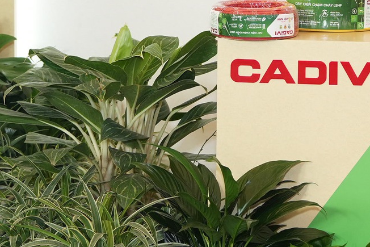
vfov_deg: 8.6
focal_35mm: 157
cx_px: 469
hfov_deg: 12.7
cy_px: -93
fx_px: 1614
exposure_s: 1/160
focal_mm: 40
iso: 800
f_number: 3.2
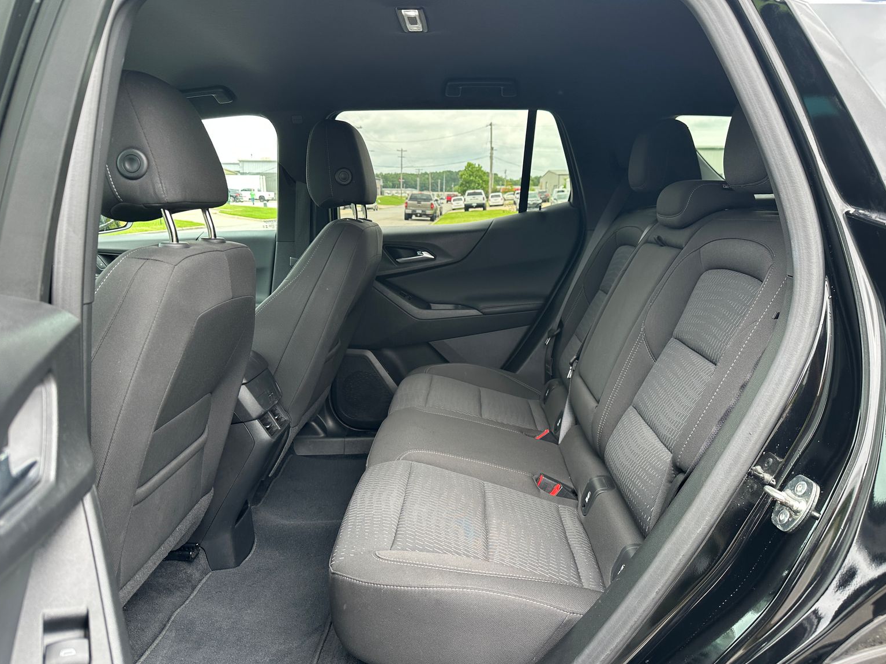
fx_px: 640
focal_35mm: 25
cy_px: 337
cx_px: 453
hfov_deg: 69.4
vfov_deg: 54.9
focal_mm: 6.86
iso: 80
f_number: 1.78
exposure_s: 1/196
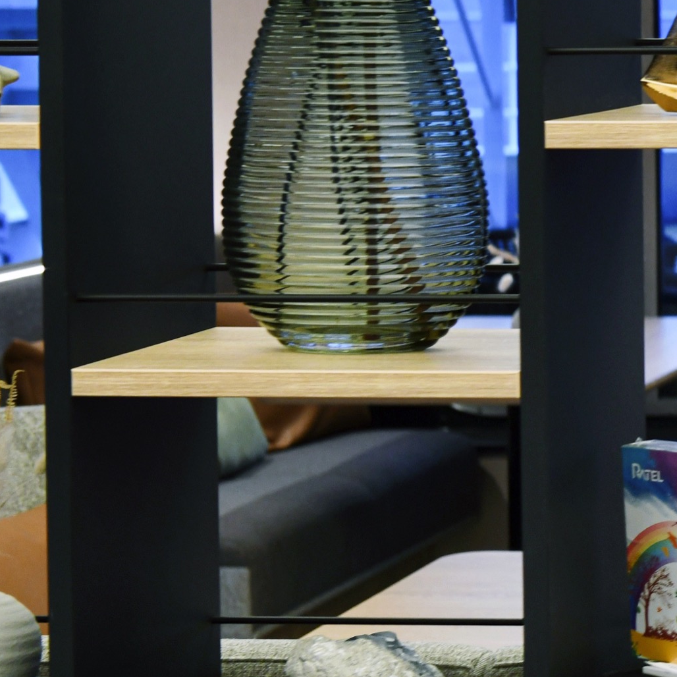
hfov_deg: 10.3
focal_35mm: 159
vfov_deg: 10.9
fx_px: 3518
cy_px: 114
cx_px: 1289
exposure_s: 1/60
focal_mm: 48
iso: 800
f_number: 5.6
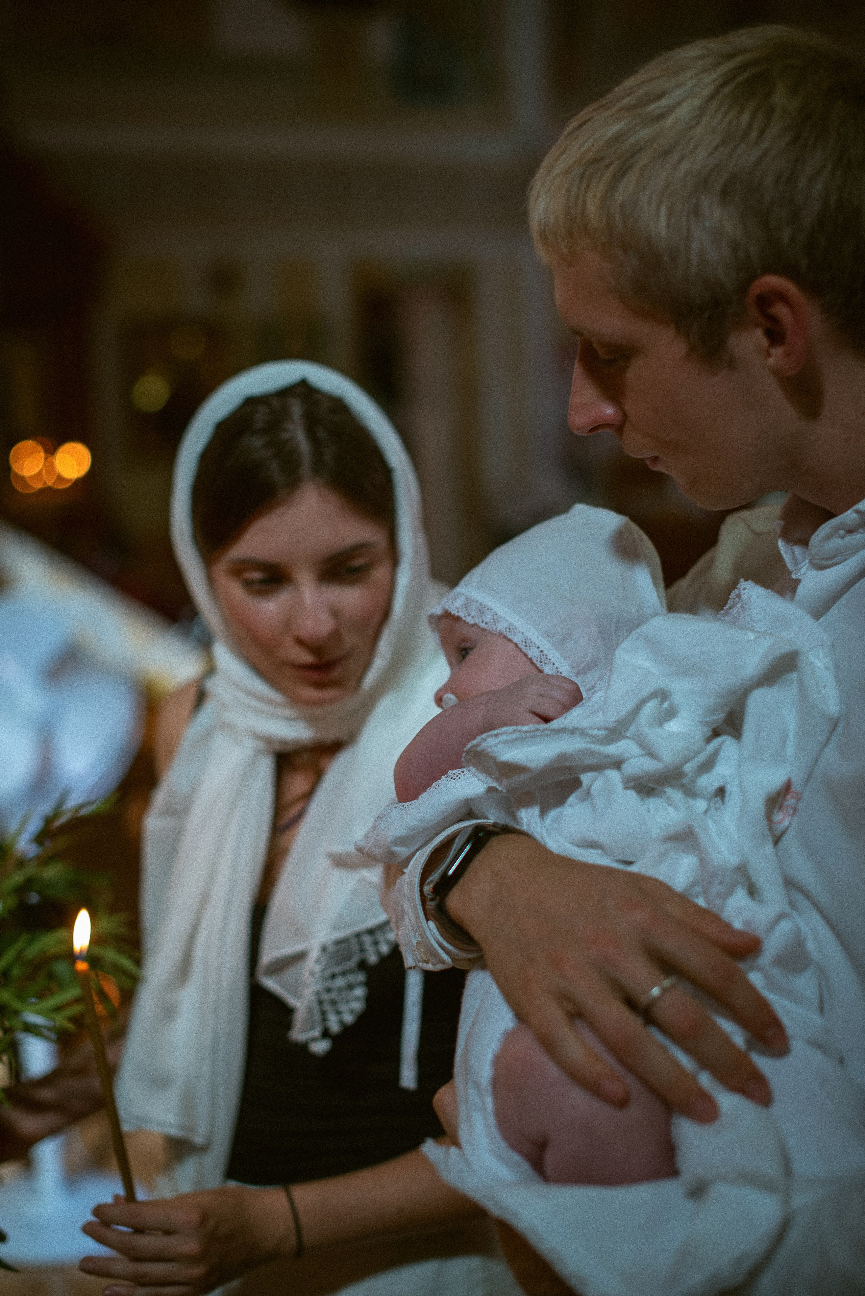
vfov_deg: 39.6
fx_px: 1800
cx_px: 432
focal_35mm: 50
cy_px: 648
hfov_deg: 27.0
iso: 640
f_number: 2.2
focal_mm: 50
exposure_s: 1/160
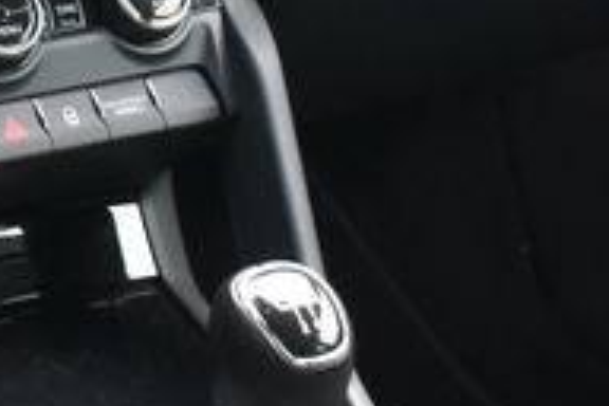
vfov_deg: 8.6
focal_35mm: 156
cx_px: -263
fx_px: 2639
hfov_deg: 12.6
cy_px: -192
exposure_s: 1/60
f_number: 4
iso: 800
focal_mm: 20
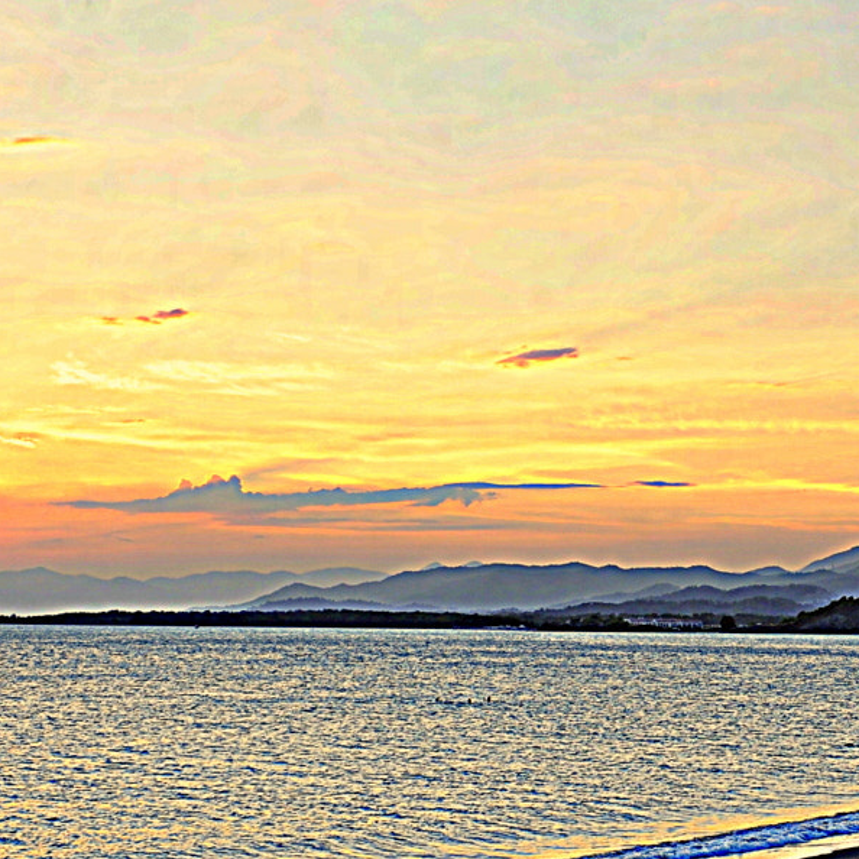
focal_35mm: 87
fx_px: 2443
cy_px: 539
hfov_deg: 19.6
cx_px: 759
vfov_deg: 19.9
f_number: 5.6
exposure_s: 1/125
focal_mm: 38
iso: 200
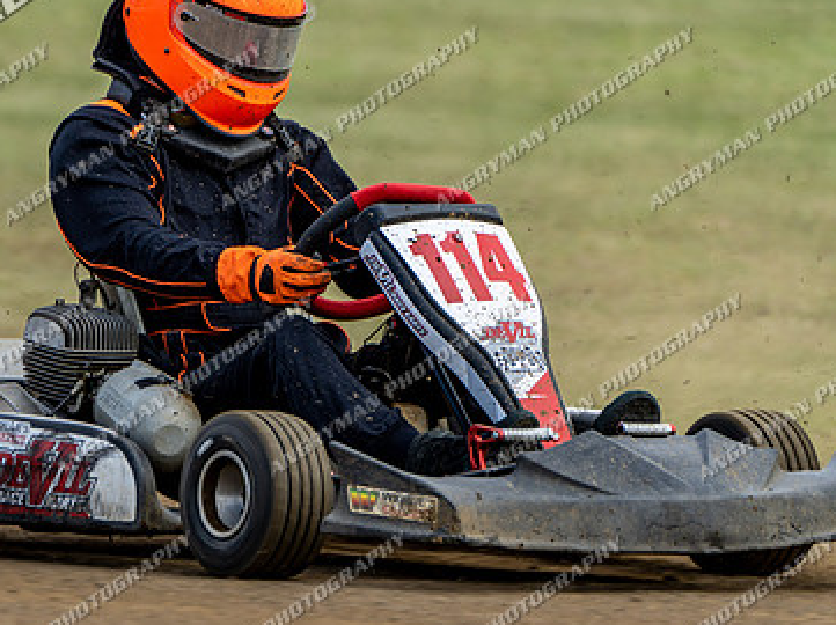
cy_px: 297
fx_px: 15779
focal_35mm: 654
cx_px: 298
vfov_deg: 2.3
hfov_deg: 3.0
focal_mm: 400
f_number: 5.6
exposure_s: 1/640
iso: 250
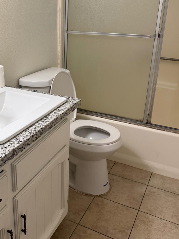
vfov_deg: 50.0
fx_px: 255
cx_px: 50
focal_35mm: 37
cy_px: 104
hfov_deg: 37.9
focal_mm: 6.76
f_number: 1.78
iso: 200
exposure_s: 1/60
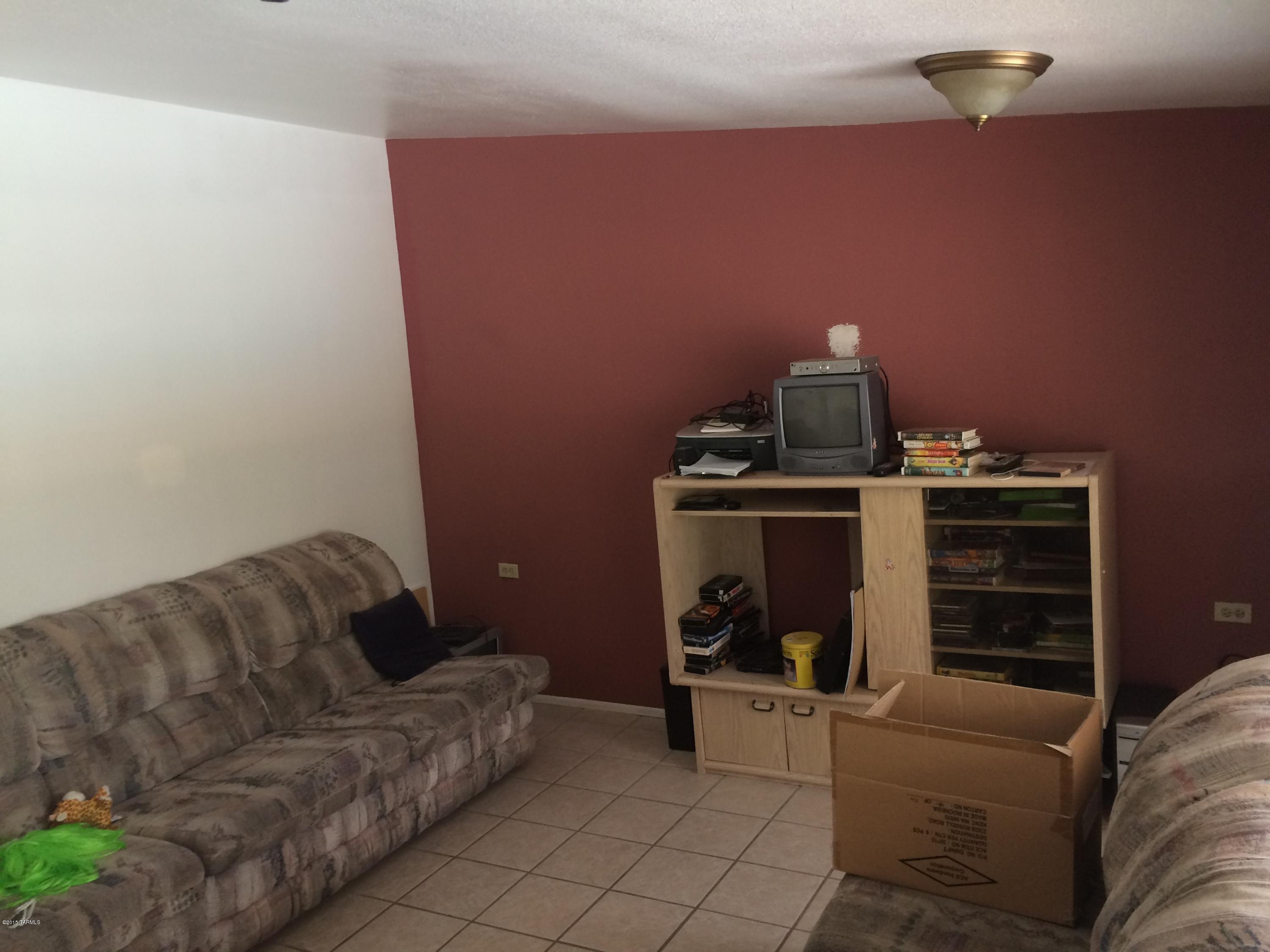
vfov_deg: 48.2
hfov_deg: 61.7
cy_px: 476
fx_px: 1064
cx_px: 635
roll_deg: +2.5
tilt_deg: -11.8
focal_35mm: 29
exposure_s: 1/30
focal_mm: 4.15
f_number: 2.2
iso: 40
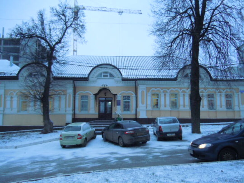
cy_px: 92
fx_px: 211
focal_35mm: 30
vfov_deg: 46.8
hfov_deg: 60.0
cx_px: 122
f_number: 3.5
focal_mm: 5.4
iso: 400
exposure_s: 1/60
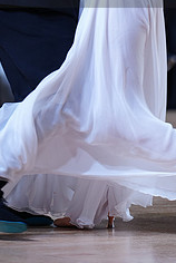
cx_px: 91
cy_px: -29
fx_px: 3159
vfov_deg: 4.8
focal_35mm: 432
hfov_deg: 3.2
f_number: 2.8
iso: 500
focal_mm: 176
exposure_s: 1/500
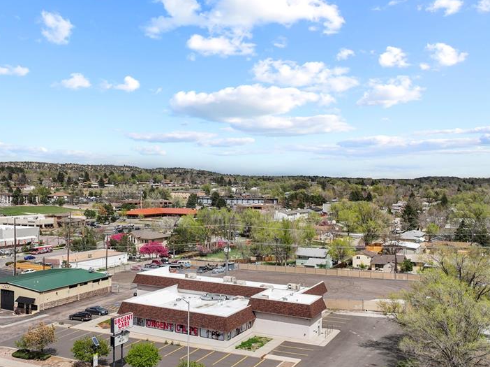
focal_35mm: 35
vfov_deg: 40.6
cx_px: 196
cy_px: 194
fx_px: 495
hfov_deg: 52.3
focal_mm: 12.29
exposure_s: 1/100
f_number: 2.8
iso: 100
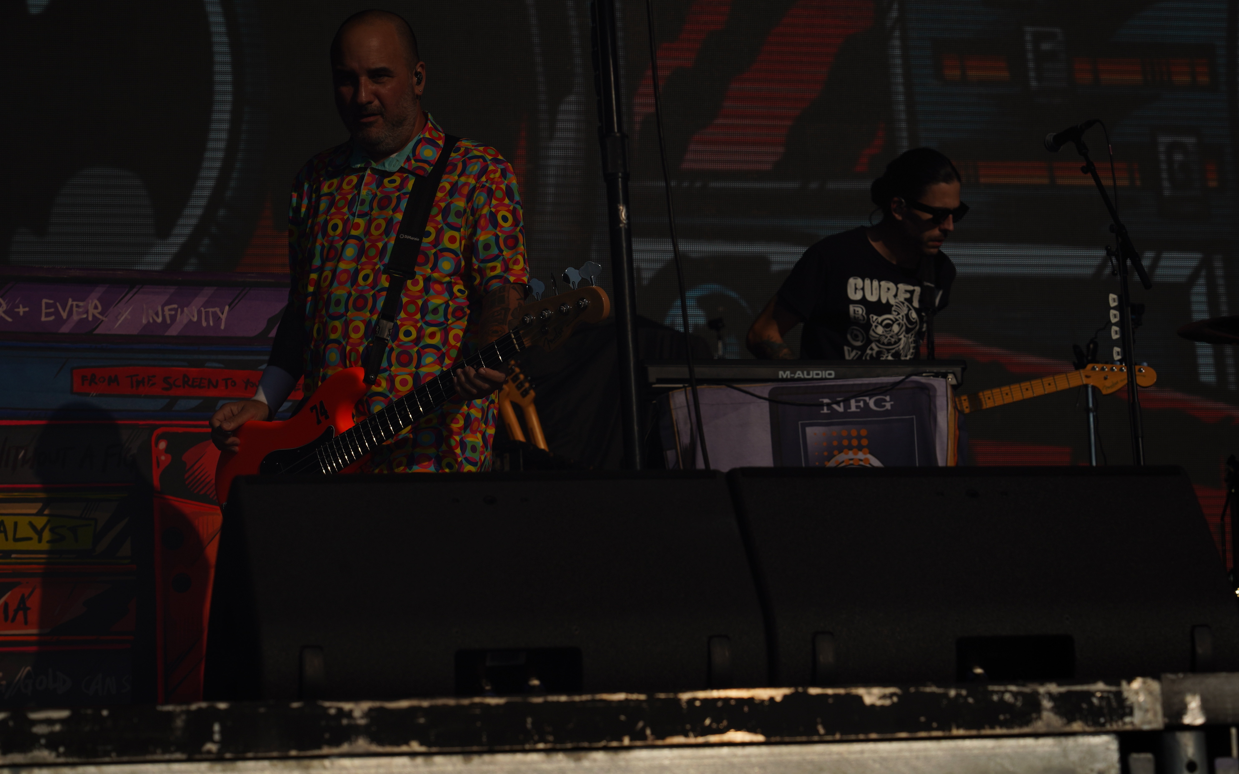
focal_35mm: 108
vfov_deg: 12.1
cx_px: 622
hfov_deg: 19.3
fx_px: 3647
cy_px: 399
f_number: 8
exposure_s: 1/2000
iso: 100
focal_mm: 105
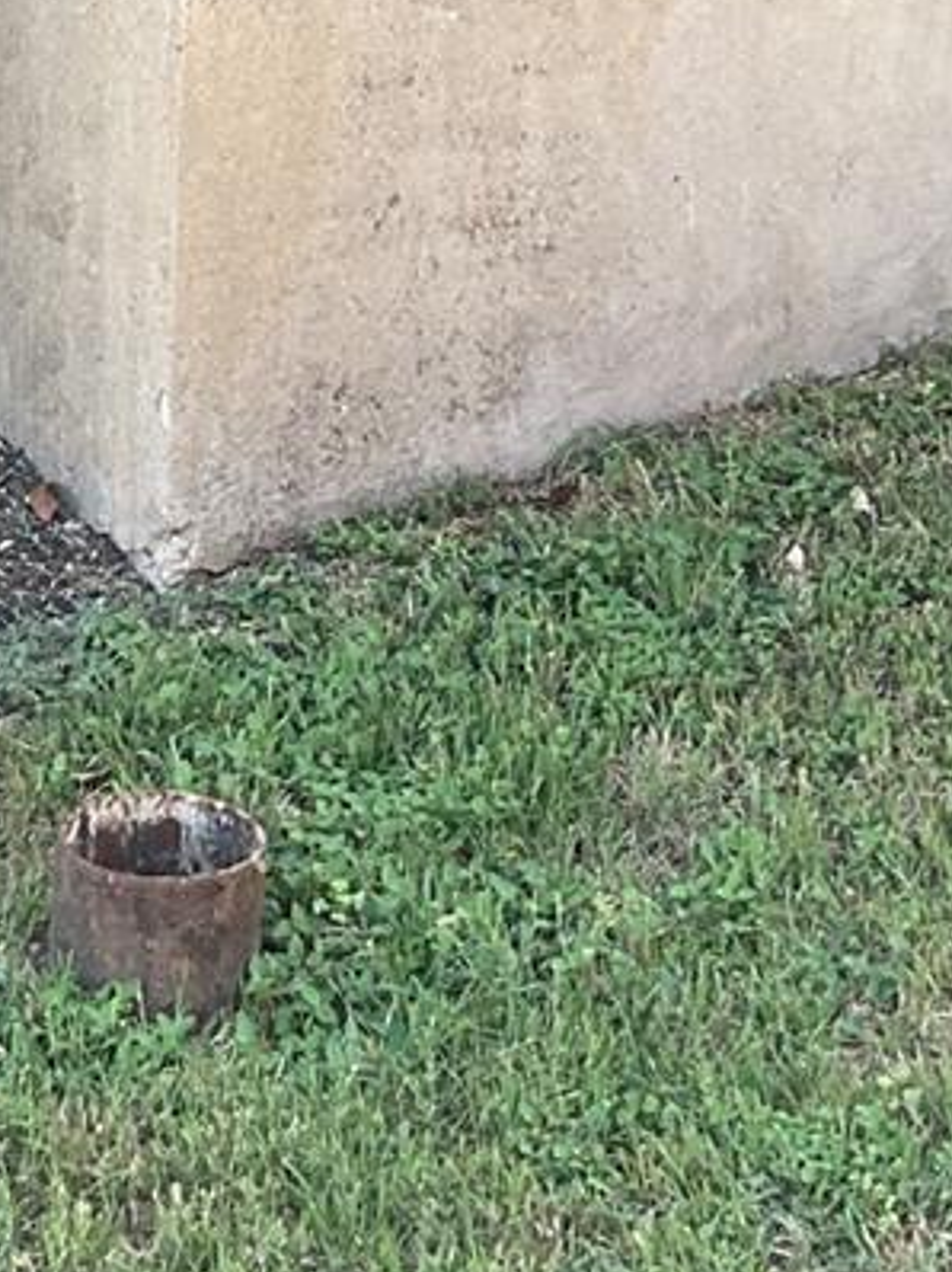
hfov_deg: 13.2
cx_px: 316
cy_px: -585
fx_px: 4111
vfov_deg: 16.2
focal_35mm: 112
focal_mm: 3
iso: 20
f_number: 1.8
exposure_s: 1/120
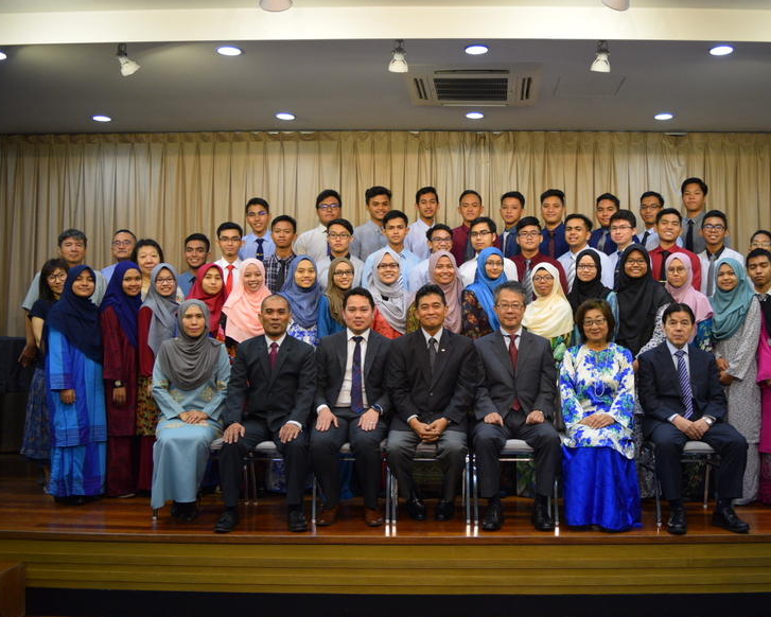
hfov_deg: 49.2
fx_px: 835
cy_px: 306
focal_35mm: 37
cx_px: 469
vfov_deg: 40.6
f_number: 3.8
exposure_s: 1/60
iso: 900
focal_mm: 21
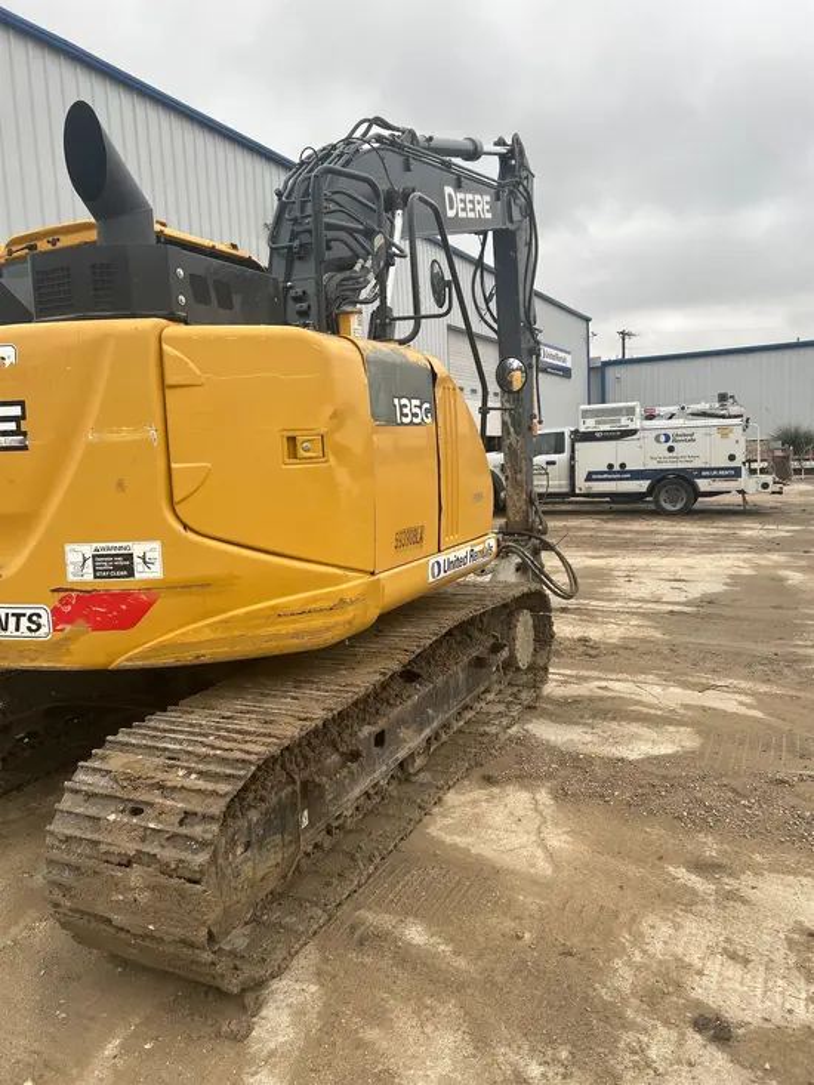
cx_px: 407
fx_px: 815
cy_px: 542
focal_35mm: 26
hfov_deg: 53.1
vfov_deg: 67.3
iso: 32
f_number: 1.5
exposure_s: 1/145
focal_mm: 5.7
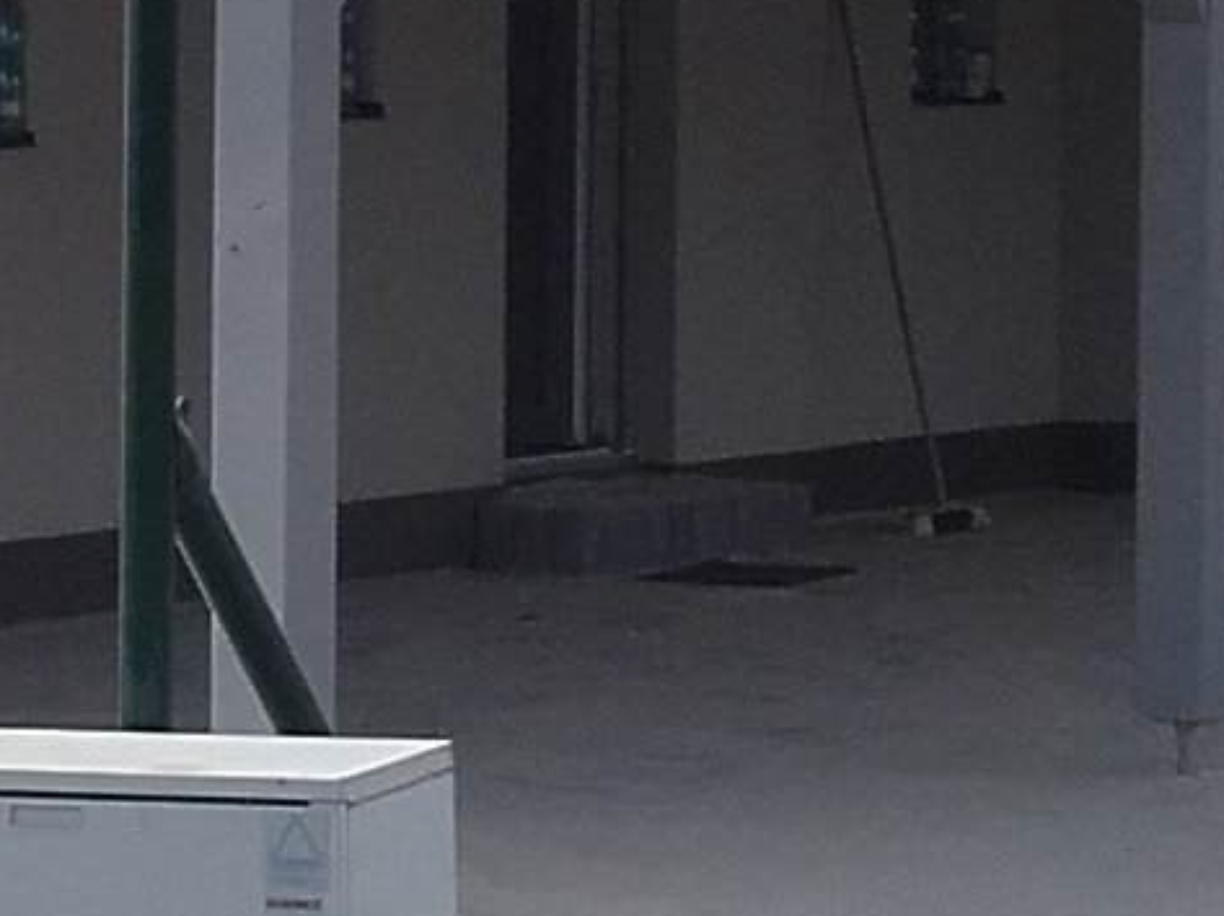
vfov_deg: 8.7
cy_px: 179
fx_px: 6007
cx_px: -355
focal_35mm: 170
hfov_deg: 11.3
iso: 50
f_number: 2.2
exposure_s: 1/1110
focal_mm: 3.3
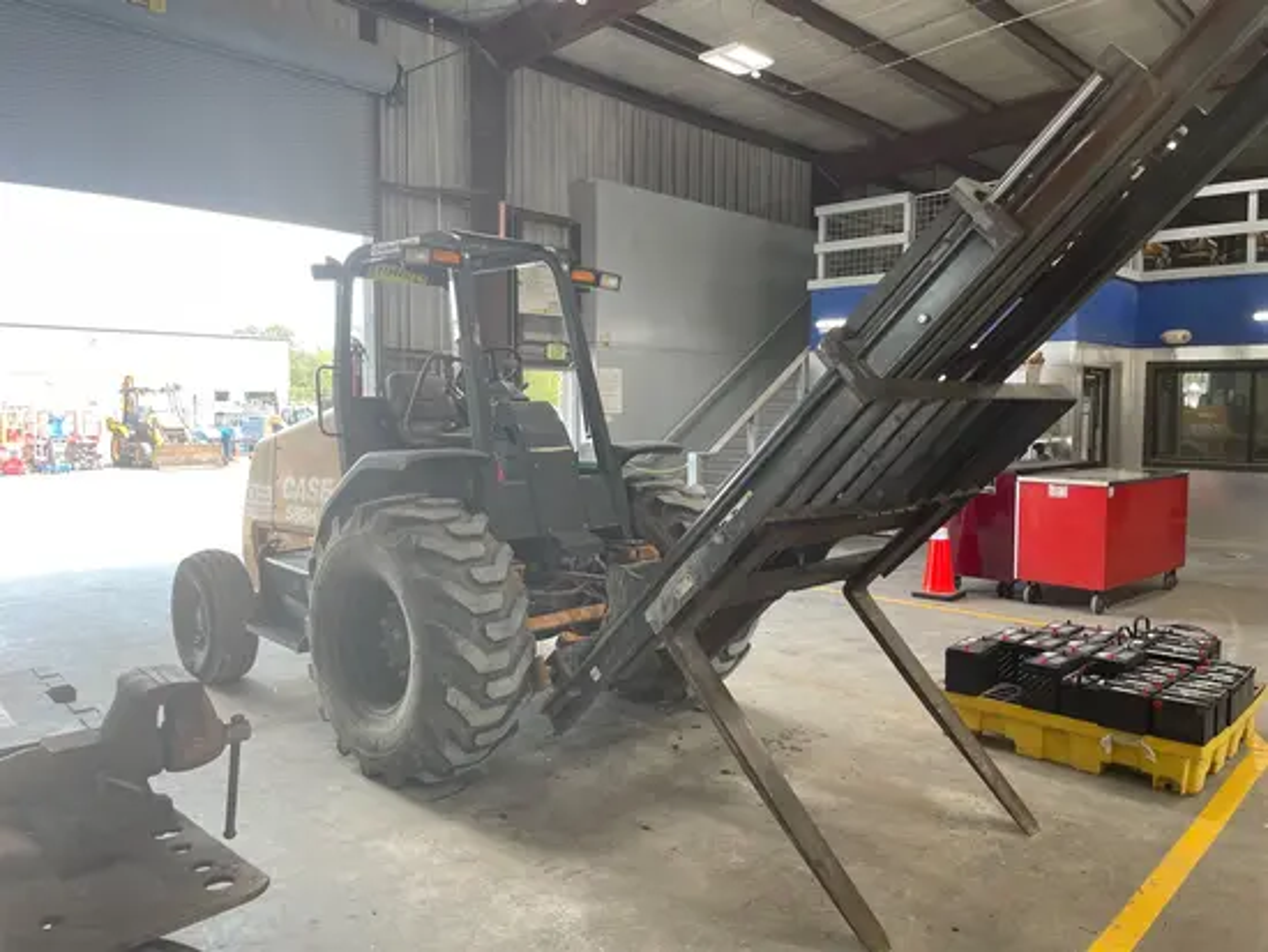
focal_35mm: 26
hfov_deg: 67.3
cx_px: 634
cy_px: 476
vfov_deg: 53.1
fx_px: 953
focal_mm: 4.2
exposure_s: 1/121
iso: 40
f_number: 1.6
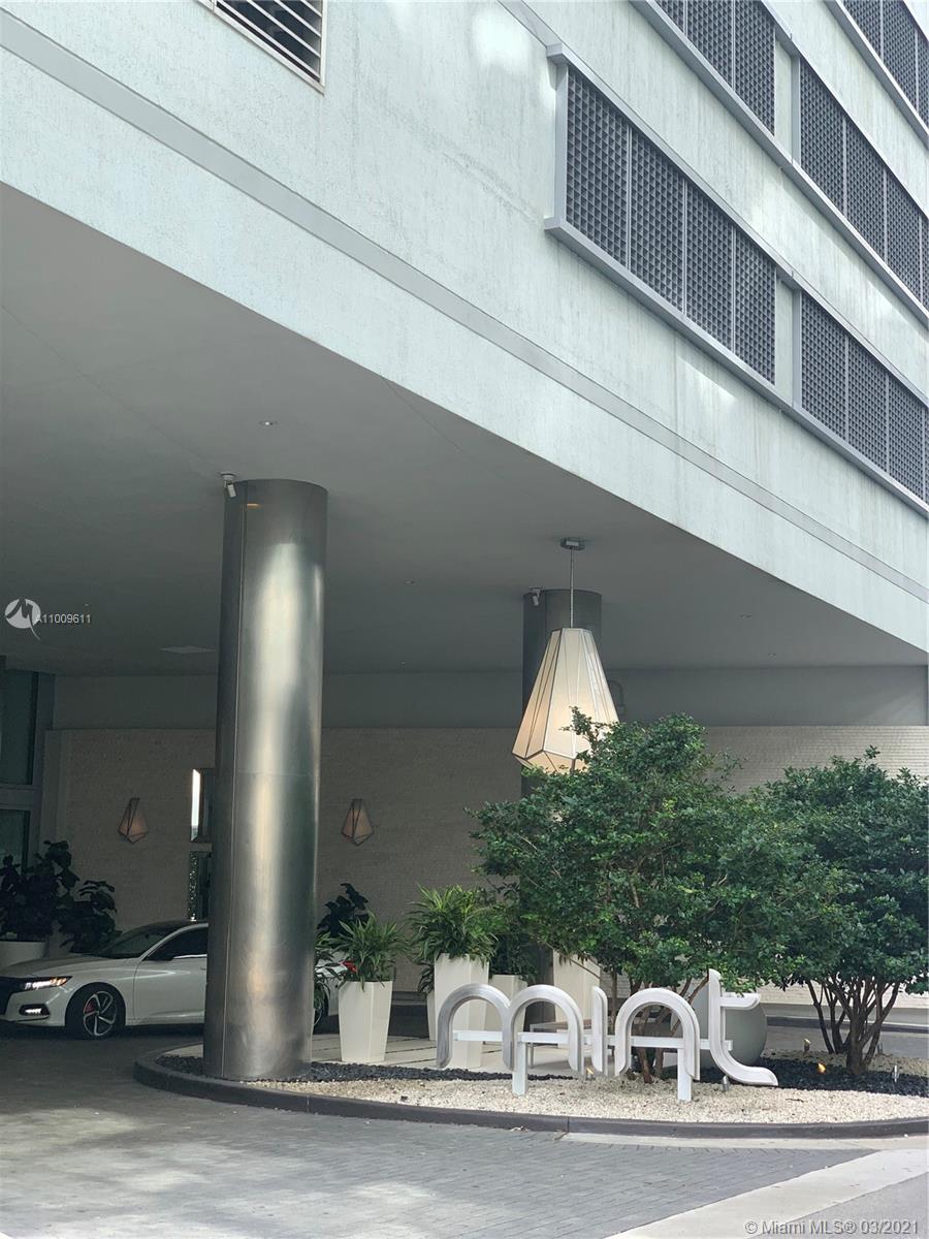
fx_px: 1861
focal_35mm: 52
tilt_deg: +10.0
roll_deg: -1.0
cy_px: 620
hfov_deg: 28.0
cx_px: 464
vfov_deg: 36.8
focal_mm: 6
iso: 16
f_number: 2.4
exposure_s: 1/221
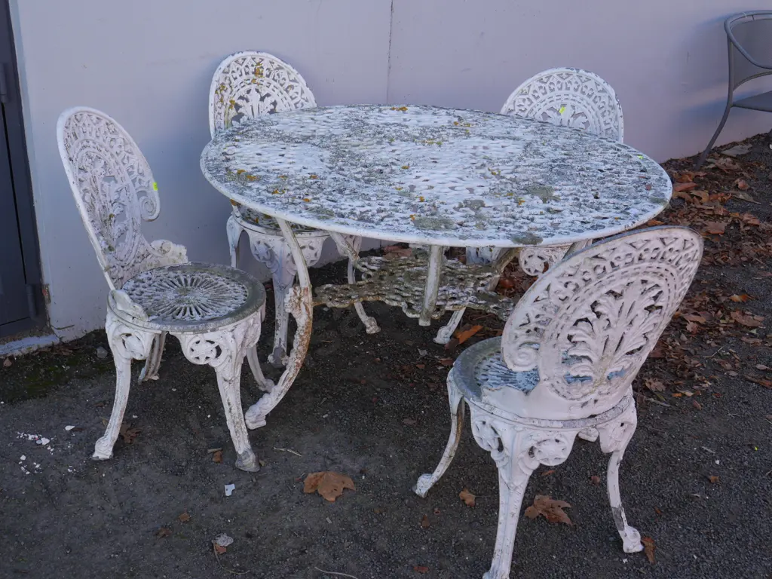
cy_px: 290
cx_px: 386
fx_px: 892
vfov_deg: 36.0
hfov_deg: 46.8
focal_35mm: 40
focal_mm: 20
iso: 200
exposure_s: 1/160
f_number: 5.6
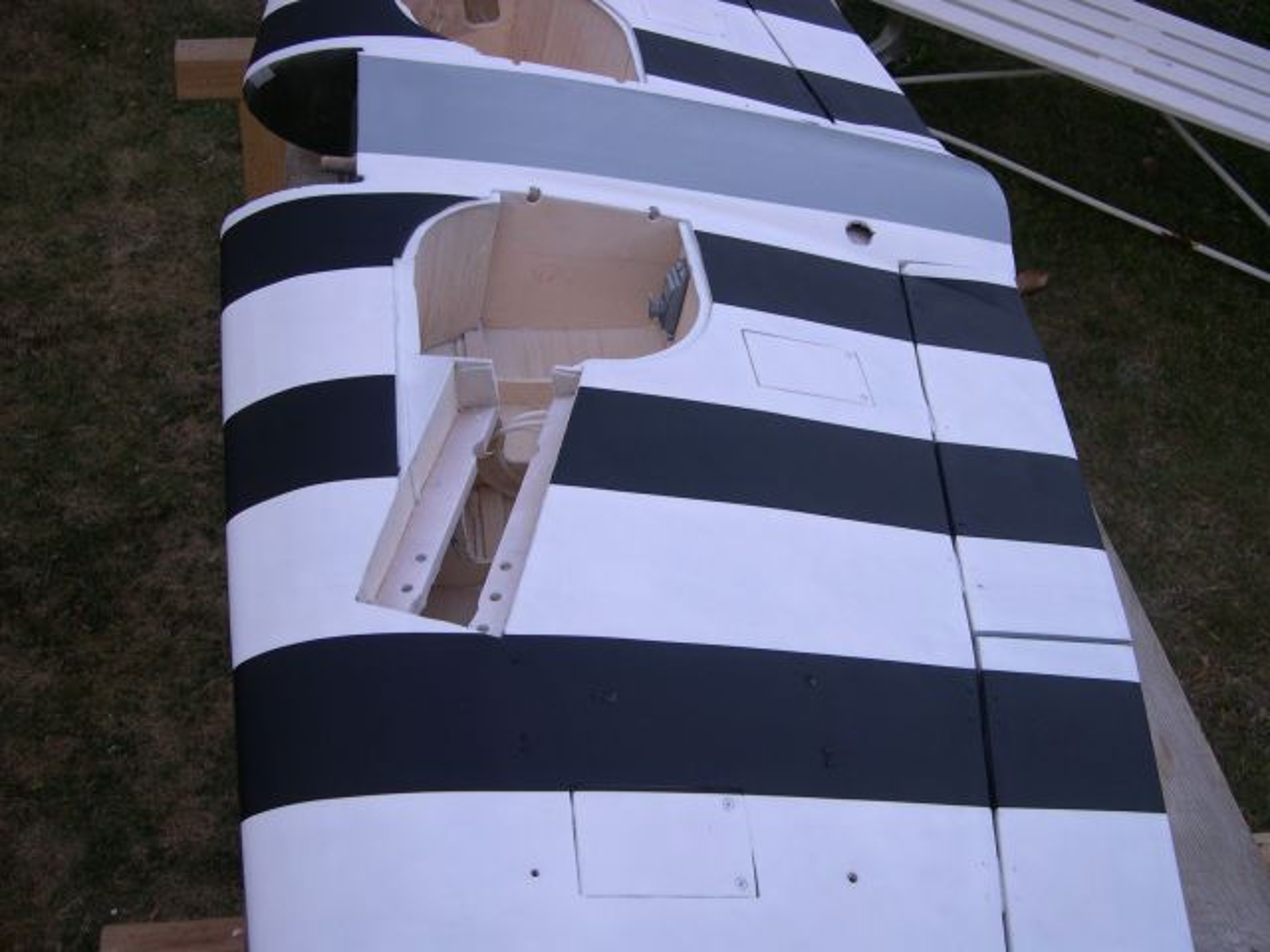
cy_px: 476
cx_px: 635
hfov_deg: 49.0
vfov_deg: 37.7
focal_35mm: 38
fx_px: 1394
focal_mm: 8
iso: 100
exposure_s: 1/200
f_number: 2.8
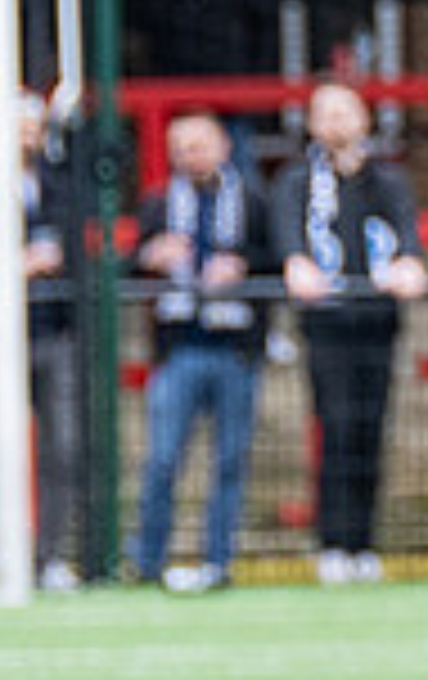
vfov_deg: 1.4
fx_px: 28122
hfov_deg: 0.9
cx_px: 1603
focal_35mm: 1514
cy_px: 315
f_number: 4
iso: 800
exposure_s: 1/1250
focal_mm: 185
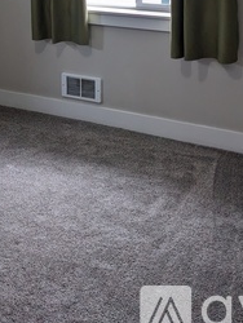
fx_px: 505
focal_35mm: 54
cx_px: 107
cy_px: 14
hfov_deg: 27.1
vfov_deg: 33.1
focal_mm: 4.38
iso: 101
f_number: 1.73
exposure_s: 1/329
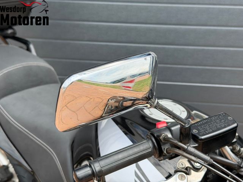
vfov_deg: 30.3
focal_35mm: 48
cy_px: 91
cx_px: 122
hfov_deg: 39.7
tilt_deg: -20.9
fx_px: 337
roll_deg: -1.8
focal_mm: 6.76
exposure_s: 1/1403
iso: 80
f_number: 1.78
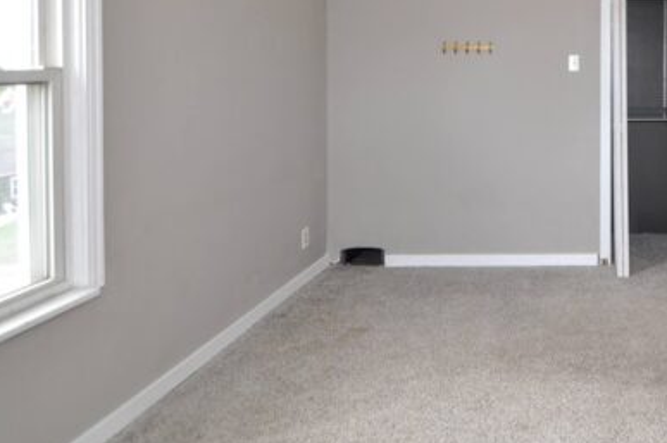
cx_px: 600
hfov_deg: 53.0
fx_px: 574
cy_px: 66
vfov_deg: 39.9
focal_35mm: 31
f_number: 4.5
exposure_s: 1/60
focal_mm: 10
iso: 320
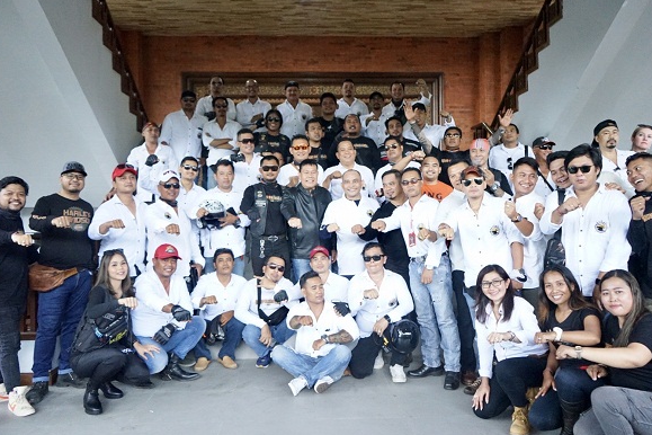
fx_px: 525
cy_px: 214
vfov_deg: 45.0
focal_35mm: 29
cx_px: 322
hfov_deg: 63.7
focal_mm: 28
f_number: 3.5
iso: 6400
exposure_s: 1/320
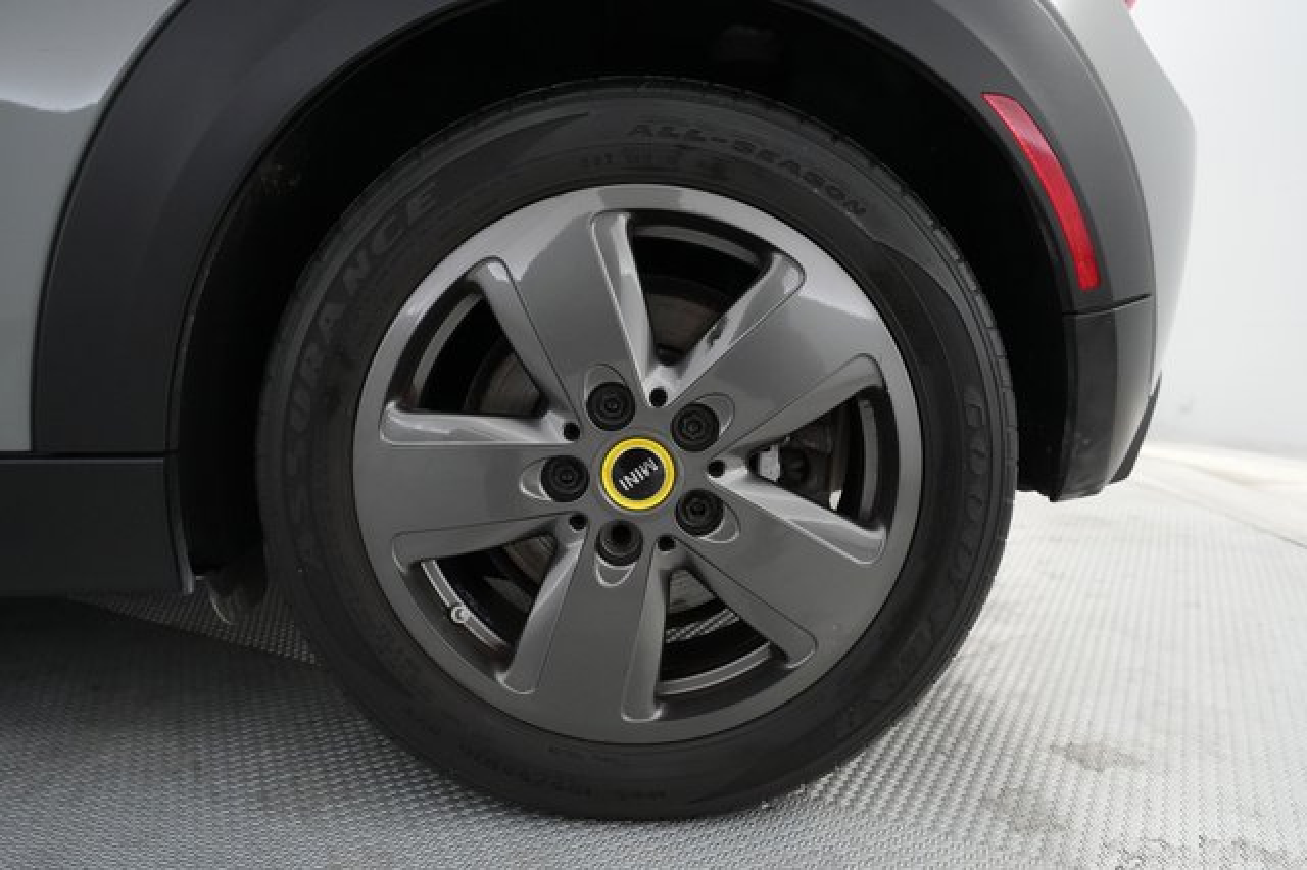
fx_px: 943
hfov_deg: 69.4
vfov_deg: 49.5
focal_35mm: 26
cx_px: 654
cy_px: 435
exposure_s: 1/125
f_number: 4.5
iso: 5000
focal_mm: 26
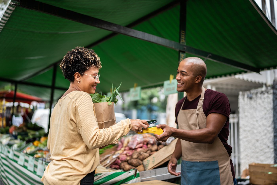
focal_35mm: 35
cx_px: 138
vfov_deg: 37.9
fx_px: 269
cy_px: 92
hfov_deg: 54.4
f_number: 1.2
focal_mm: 35
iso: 50
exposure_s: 1/800
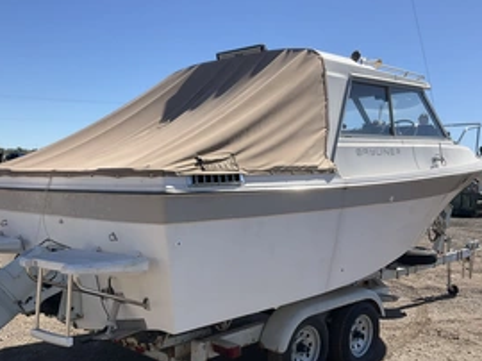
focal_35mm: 43
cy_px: 211
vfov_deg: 33.5
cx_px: 225
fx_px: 598
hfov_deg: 43.9
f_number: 1.8
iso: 25
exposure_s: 1/1912
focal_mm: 3
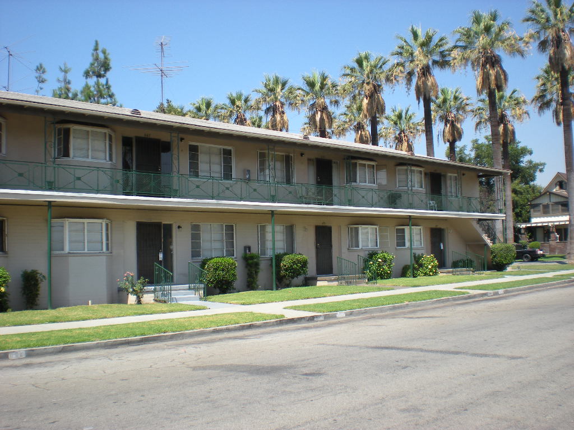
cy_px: 215
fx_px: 630
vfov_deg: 37.7
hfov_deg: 49.0
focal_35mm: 38
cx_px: 287
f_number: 4.6
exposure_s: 1/265
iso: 64
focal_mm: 6.3
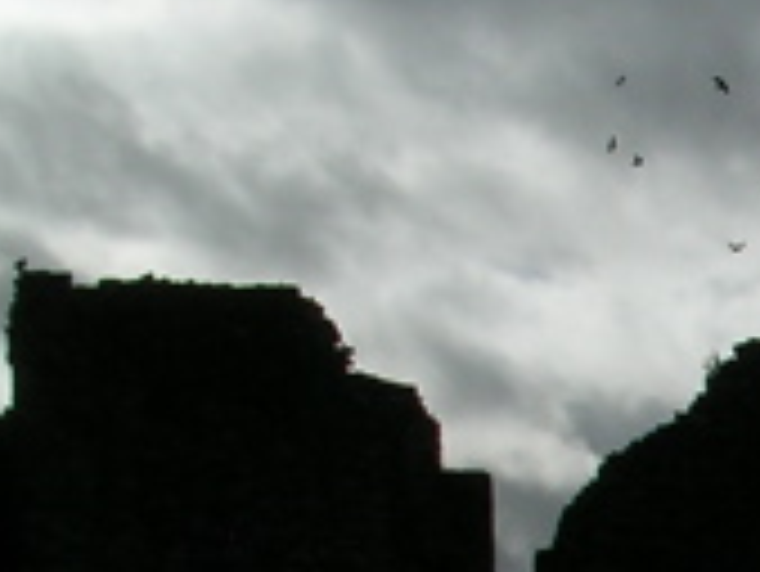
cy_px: 1058
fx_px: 3164
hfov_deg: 12.4
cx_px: 1403
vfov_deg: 9.7
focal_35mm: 144
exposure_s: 1/1510
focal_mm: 5.8
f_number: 5.6
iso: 50
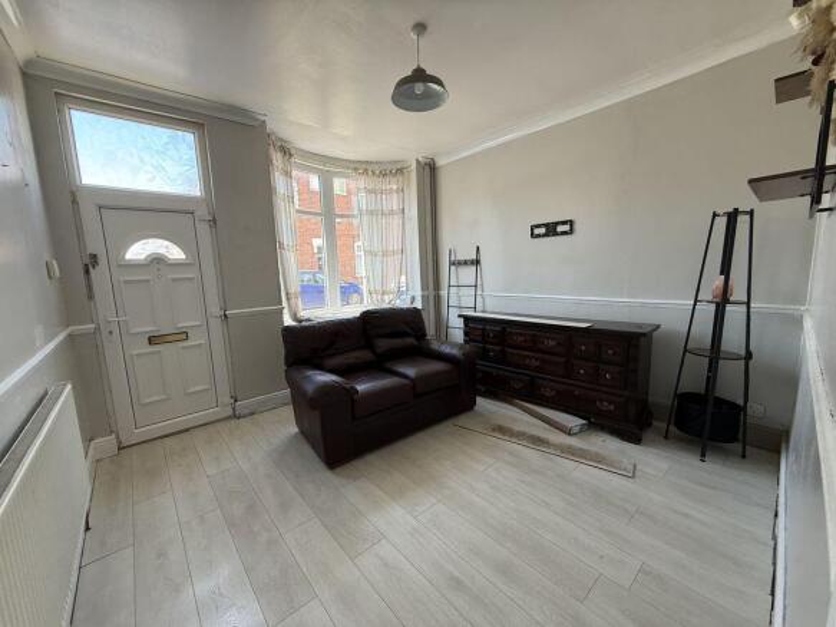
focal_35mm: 14
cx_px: 418
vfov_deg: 85.7
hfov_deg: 102.1
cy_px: 314
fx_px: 338
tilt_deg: -7.4
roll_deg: +1.7
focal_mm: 2.22
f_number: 2.2
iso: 100
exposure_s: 1/99
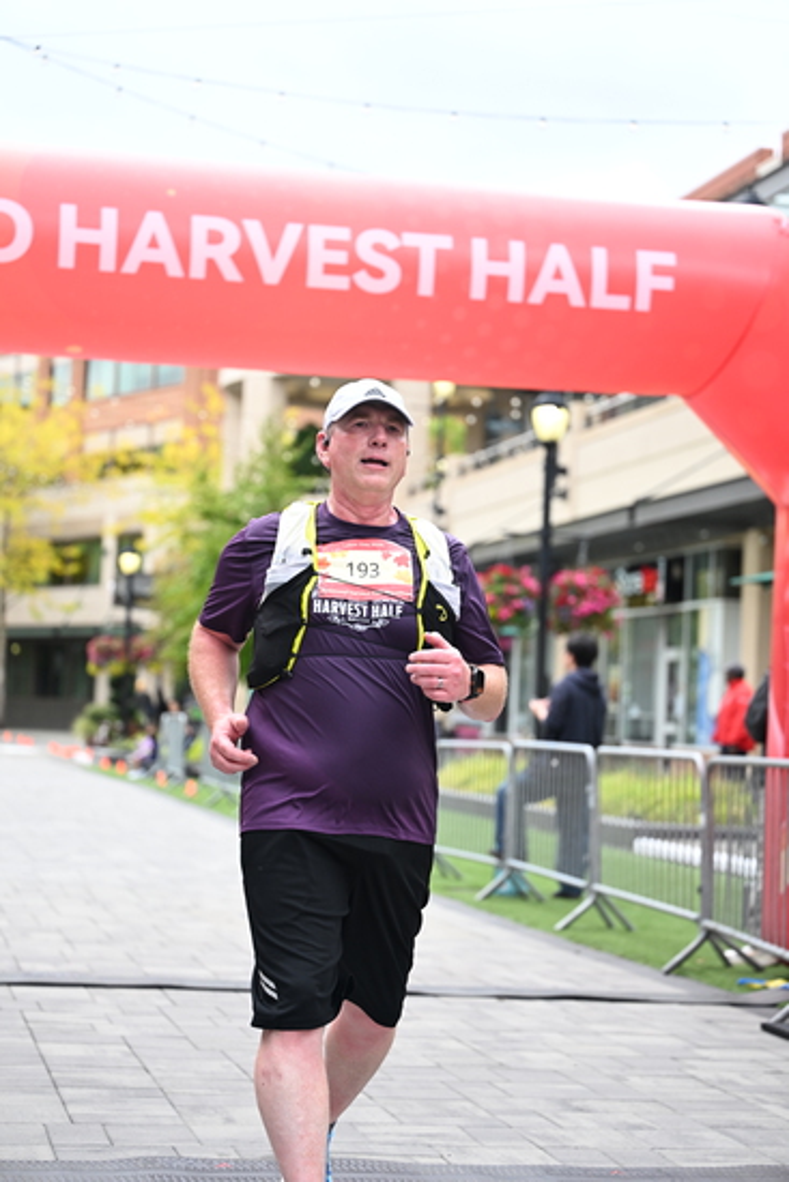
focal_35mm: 70
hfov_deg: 19.5
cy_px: 591
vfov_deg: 28.8
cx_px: 394
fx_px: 2300
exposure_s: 1/1600
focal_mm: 70
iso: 640
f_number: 2.8
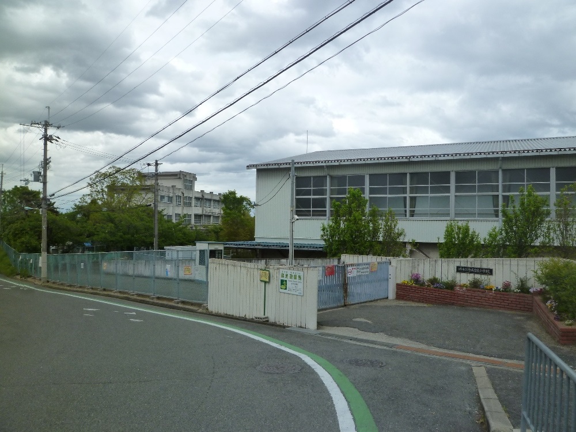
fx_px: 416
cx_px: 288
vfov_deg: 54.9
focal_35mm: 25
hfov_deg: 69.4
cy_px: 216
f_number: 5
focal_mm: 4.5
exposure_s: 1/500
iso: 125
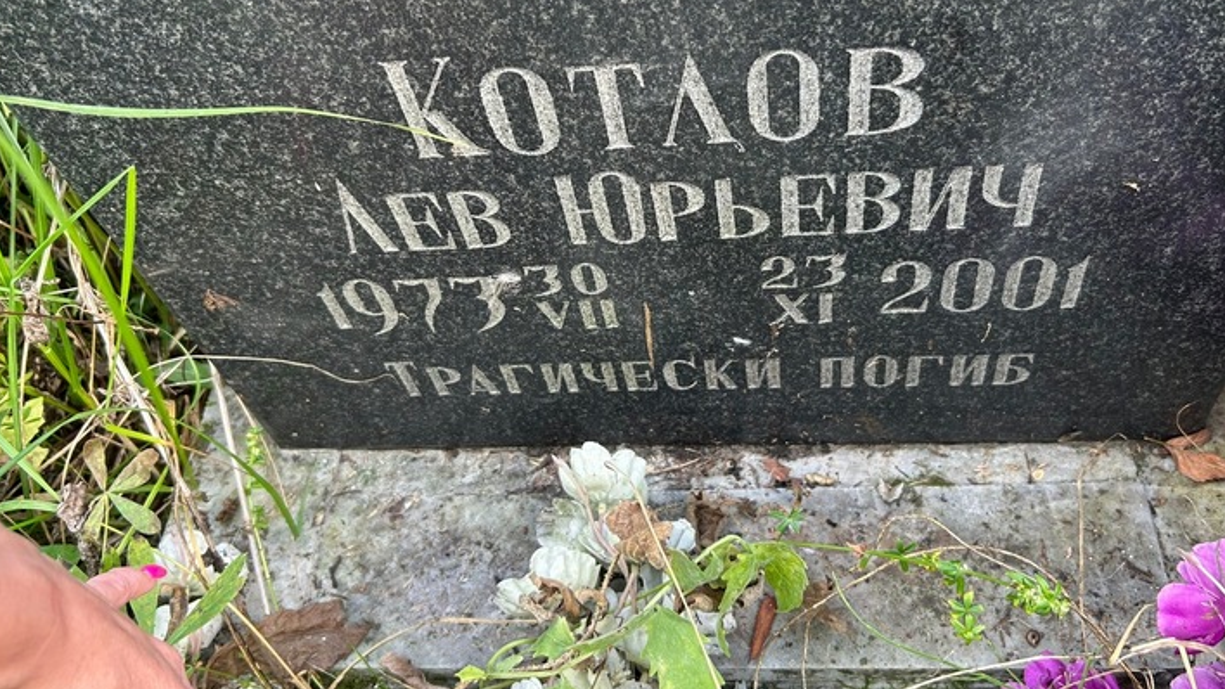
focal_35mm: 32
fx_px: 1039
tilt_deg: -52.3
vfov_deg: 36.4
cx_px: 645
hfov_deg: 61.0
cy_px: 249
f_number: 1.5
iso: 50
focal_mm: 5.7
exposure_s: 1/121
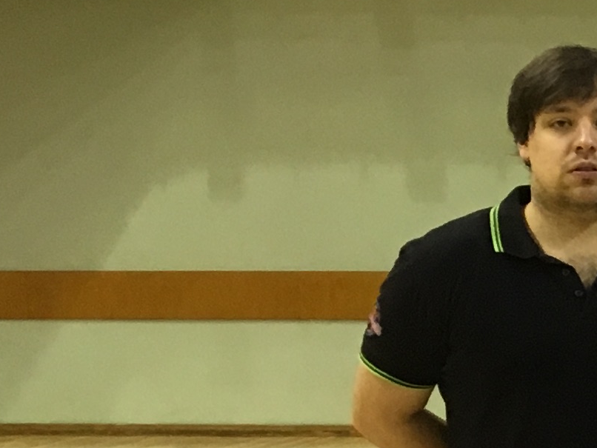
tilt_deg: -7.1
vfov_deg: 10.2
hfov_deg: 11.3
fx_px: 2501
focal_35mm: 145
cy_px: 434
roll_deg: +0.1
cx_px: 1450
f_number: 2.2
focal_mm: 4.15
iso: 125
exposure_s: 1/33
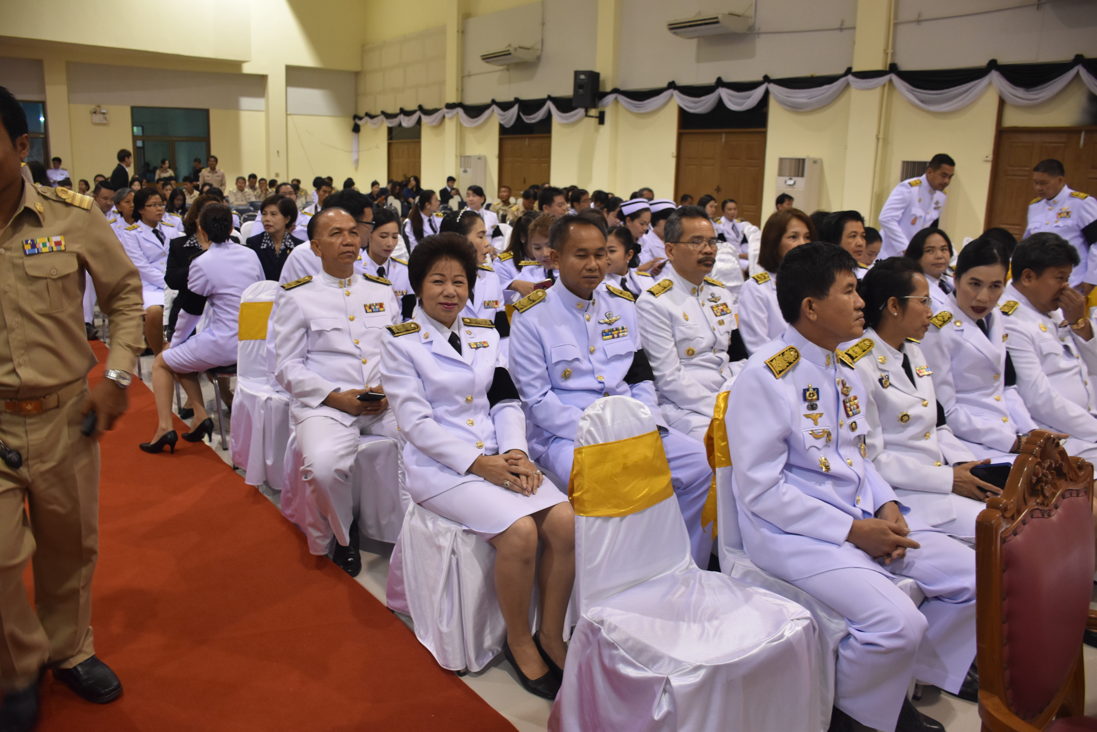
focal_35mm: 27
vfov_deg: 47.9
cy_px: 366
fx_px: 823
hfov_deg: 67.4
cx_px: 548
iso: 1250
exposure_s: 1/60
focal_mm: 18
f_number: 3.5
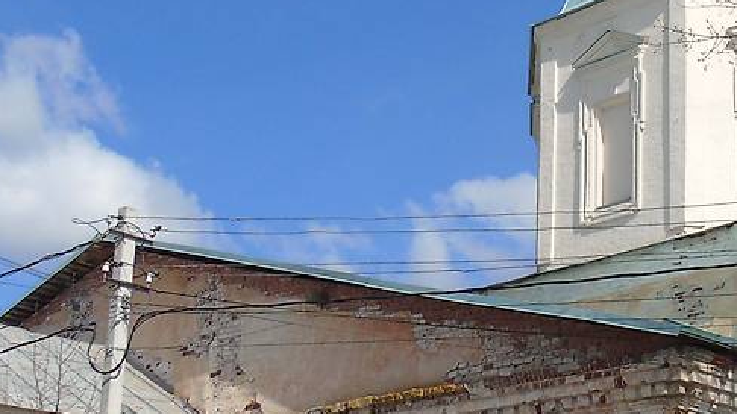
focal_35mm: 78
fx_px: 1524
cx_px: 557
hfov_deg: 26.8
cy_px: 231
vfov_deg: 15.5
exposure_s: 1/1000
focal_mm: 5.2
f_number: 3.8
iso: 80
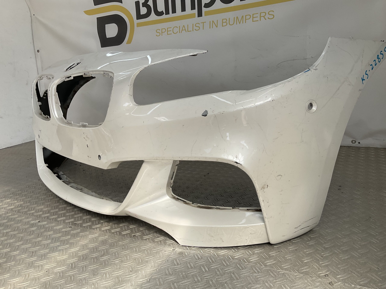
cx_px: 193
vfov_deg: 48.2
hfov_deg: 61.7
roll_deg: +3.8
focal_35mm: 29
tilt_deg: -15.5
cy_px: 144
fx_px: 323
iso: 16
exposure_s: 1/691
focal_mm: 3
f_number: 1.8
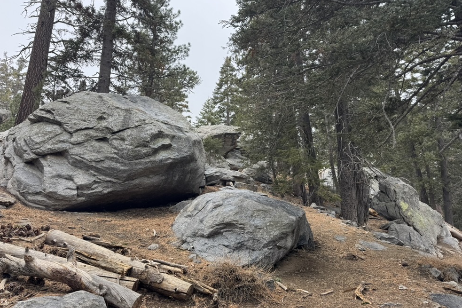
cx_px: 231
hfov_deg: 69.4
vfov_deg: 49.5
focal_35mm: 26
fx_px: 334
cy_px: 139
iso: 80
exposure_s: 1/707
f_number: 1.78
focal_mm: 6.76
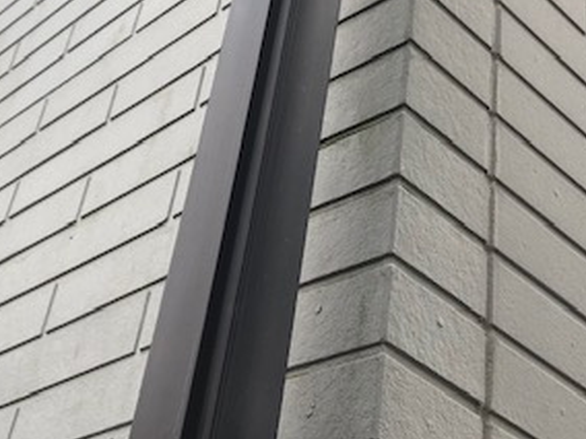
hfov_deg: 30.7
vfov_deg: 23.2
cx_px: 268
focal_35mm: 63
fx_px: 1067
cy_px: 142
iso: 20
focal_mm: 3.99
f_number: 1.8
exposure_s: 1/320
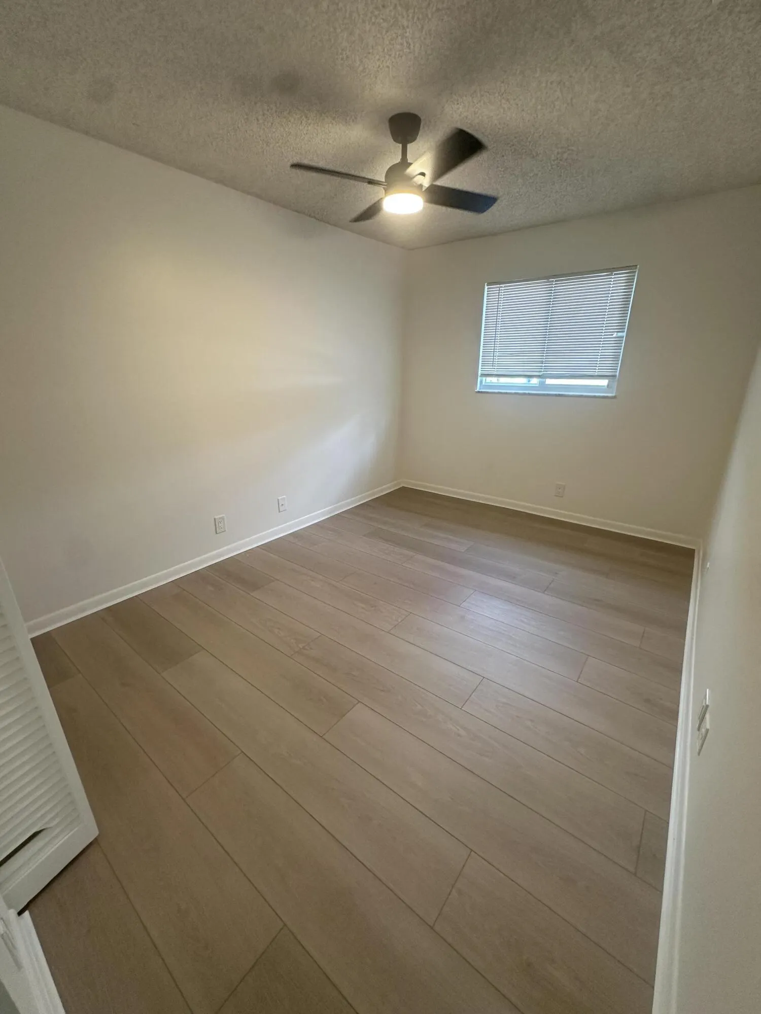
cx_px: 380
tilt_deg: -18.4
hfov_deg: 85.7
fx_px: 410
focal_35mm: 14
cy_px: 507
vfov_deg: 102.1
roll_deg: -0.1
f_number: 2.2
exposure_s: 1/100
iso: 160
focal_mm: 2.22
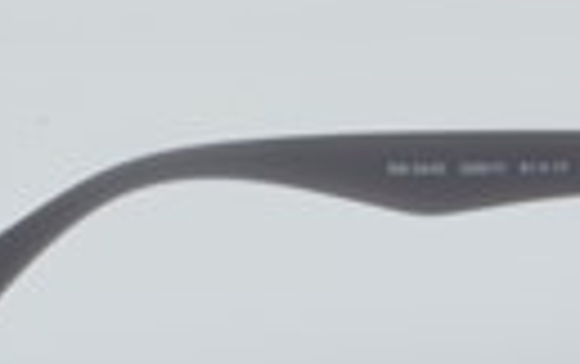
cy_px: 458
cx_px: 373
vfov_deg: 6.2
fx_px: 3365
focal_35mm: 213
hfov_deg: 9.8
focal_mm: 45
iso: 100
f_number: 29
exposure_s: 1/4
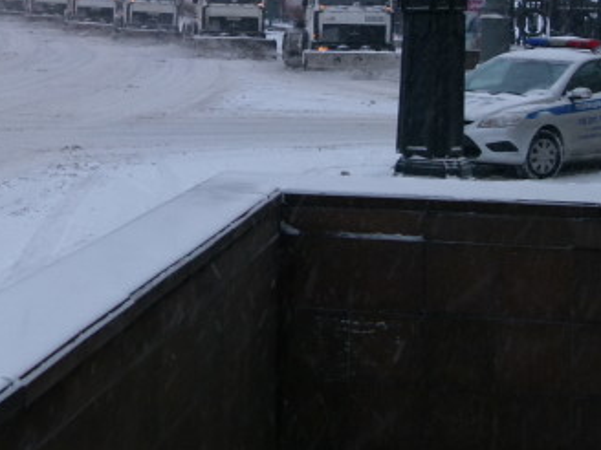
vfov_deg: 12.5
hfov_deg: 16.6
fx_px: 2031
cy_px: 31
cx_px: 48
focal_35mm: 117
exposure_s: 1/60
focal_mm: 10.8
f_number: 3.2
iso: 160
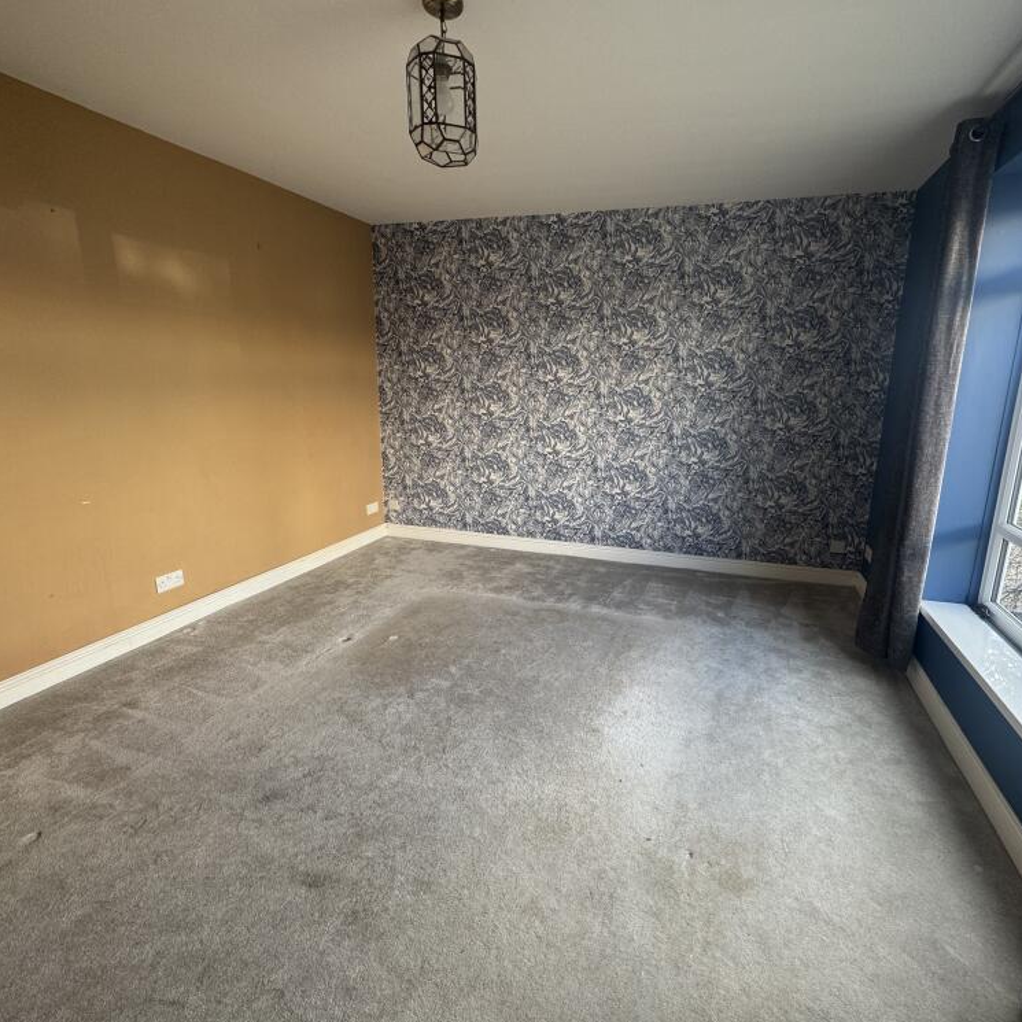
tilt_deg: -13.1
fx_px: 568
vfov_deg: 84.0
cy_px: 505
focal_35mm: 17
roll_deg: -1.0
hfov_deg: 83.7
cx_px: 567
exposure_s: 1/99
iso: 80
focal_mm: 2.22
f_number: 2.2
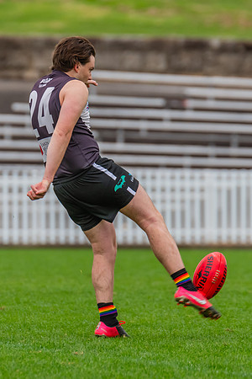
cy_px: 189
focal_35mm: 890
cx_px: 97
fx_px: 9340
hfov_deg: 1.5
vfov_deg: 2.3
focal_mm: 420
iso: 800
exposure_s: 1/1000
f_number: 5.6
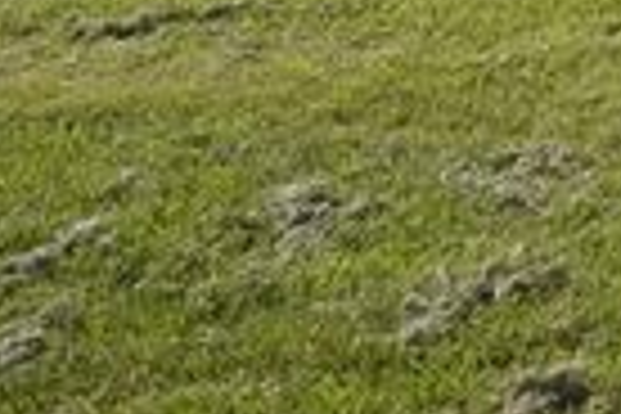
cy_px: -911
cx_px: 2061
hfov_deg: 9.3
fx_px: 2691
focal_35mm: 156
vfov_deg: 7.5
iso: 100
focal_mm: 14
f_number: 7.1
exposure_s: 1/200
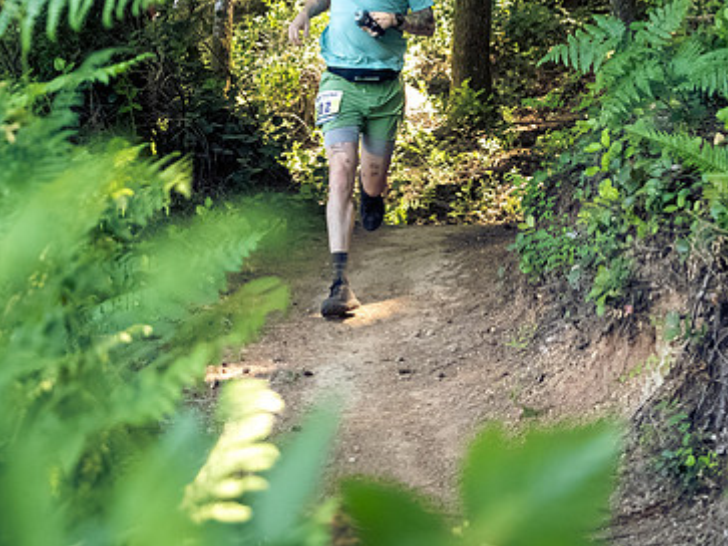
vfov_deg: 11.6
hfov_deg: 15.4
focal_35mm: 128
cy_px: 180
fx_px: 2691
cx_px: 275
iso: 5000
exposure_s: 1/1250
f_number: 2.8
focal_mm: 40
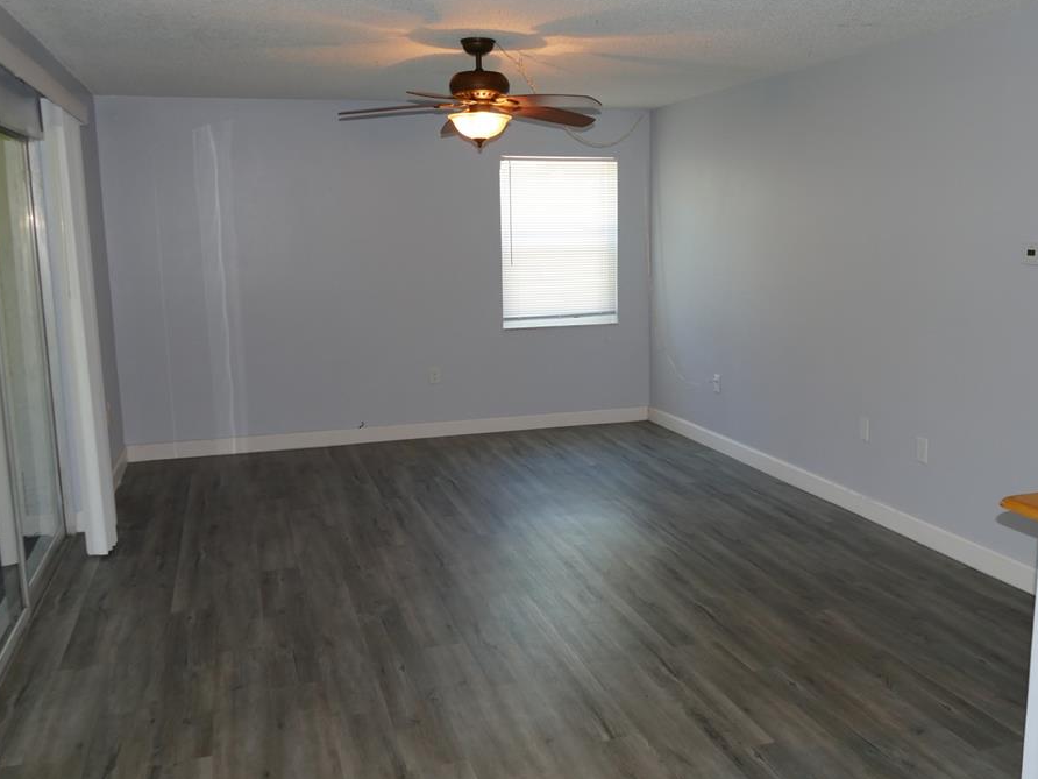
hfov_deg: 56.7
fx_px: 960
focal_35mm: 32
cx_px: 564
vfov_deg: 44.2
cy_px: 389
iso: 320
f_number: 3
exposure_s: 1/80
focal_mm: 10.6
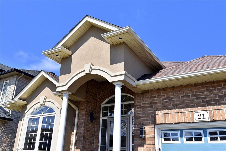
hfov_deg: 54.4
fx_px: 220
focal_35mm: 35
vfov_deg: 37.9
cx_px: 113
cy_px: 76
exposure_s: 1/500
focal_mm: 35
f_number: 11
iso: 500
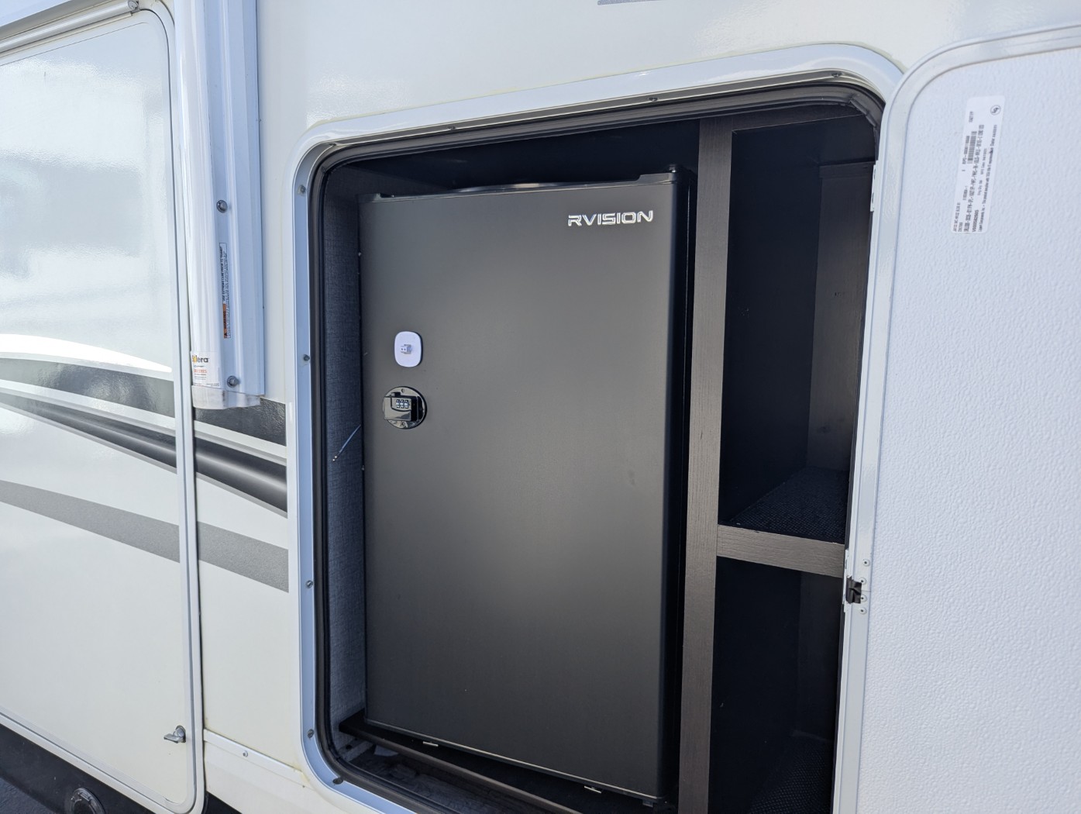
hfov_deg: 71.5
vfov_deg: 56.9
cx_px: 540
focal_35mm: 24
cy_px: 407
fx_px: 750
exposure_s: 1/820
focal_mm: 6.81
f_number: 1.85
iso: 53
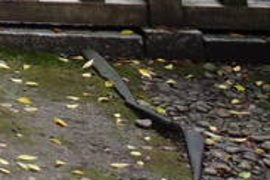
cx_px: -614
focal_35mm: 157
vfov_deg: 7.5
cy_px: -391
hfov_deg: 9.4
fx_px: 1177
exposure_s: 1/125
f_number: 2.8
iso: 200
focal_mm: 8.8
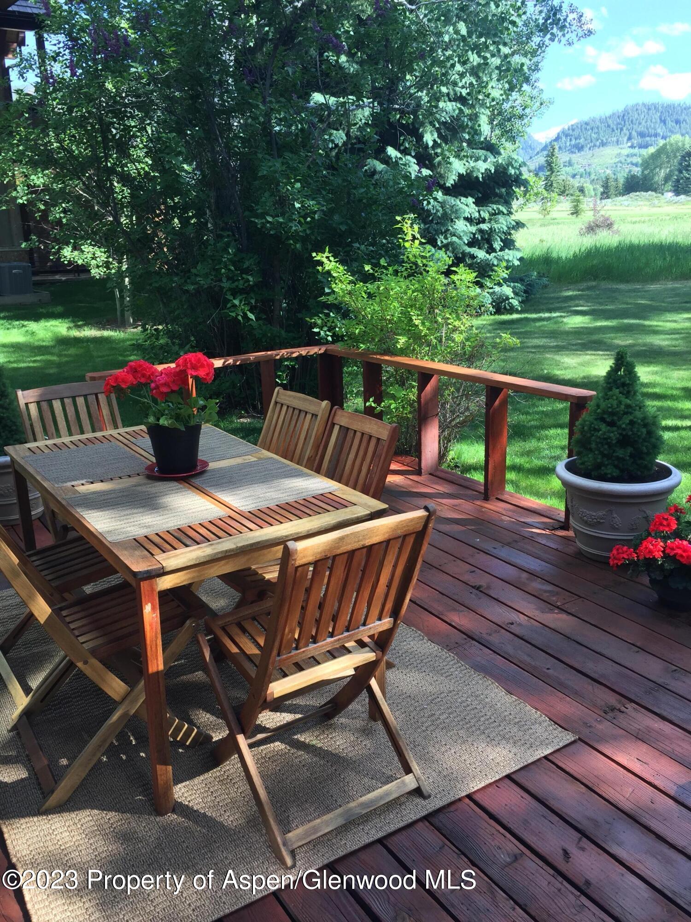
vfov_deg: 61.7
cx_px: 346
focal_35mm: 29
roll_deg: +2.3
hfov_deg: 48.2
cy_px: 461
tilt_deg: -14.3
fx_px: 772
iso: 32
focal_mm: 4.15
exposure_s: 1/163
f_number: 2.2
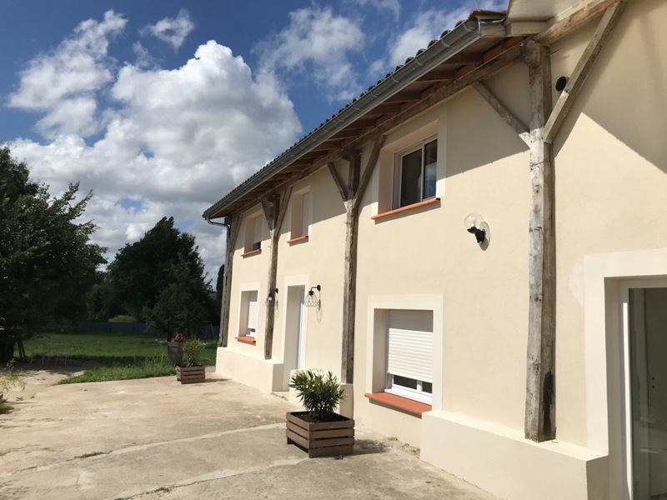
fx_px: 540
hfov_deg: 63.4
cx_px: 334
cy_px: 250
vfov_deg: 49.7
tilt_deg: +8.4
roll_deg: -1.5
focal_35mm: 28
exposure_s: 1/7407
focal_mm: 3.99
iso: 25
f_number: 1.8
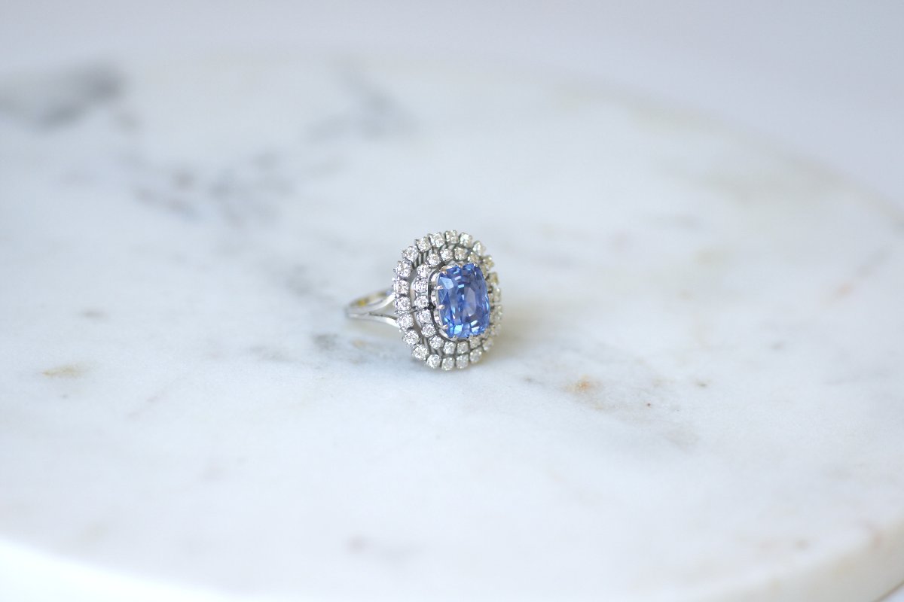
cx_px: 452
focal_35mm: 105
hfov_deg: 19.5
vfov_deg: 13.0
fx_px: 2636
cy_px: 301
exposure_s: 1/125
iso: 250
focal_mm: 70
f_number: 2.8
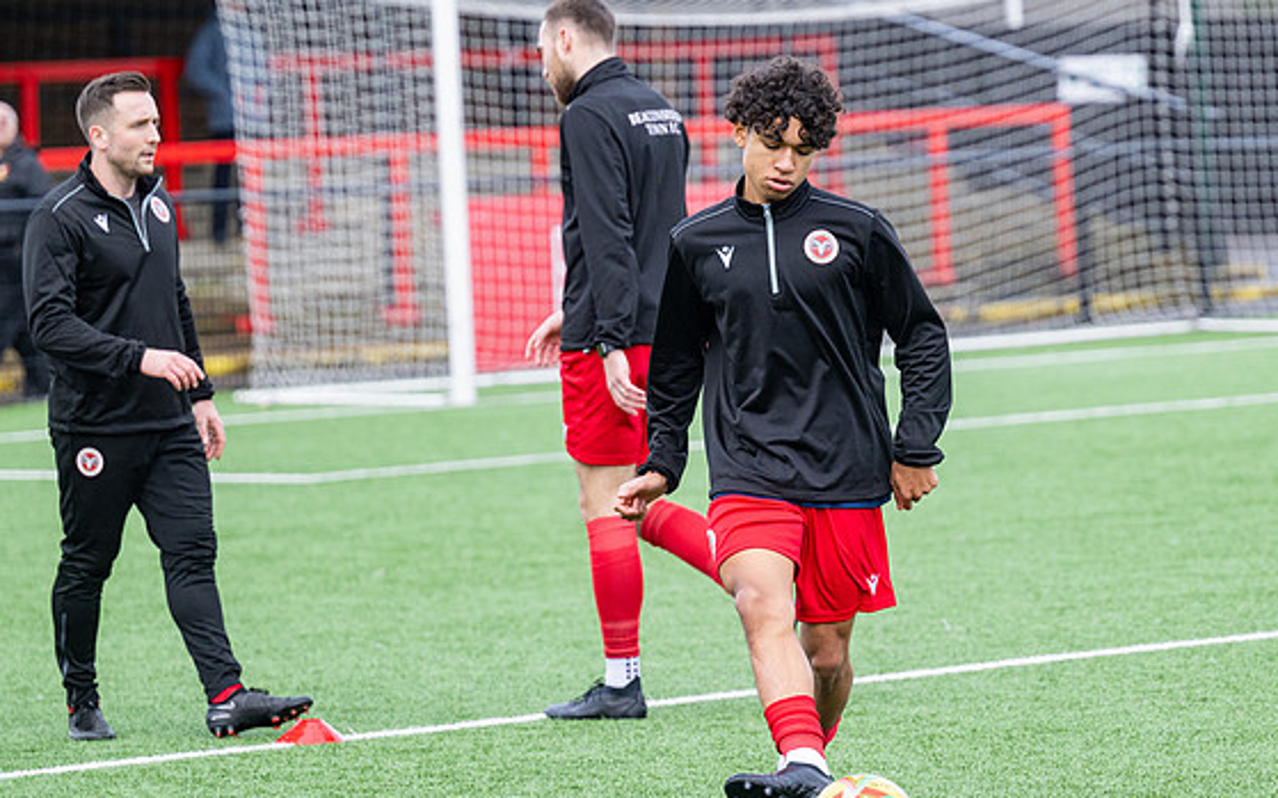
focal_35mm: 228
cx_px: 755
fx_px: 7939
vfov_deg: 5.8
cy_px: 414
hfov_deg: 9.2
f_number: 4
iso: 800
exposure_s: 1/1250
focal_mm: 180
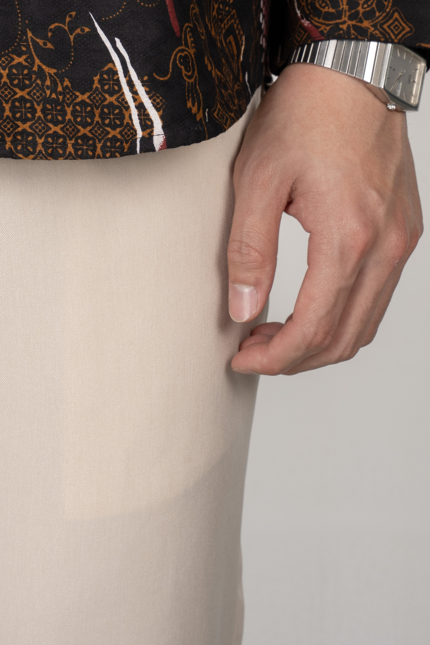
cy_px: -70
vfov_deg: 12.5
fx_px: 2903
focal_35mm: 162
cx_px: 188
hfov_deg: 8.5
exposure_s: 1/160
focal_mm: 70
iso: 160
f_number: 10
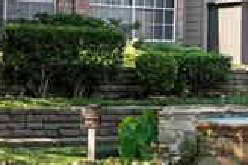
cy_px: 173
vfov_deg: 9.1
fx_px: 1032
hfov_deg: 13.5
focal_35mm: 150
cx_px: 259
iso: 200
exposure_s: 1/320
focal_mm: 24
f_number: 4
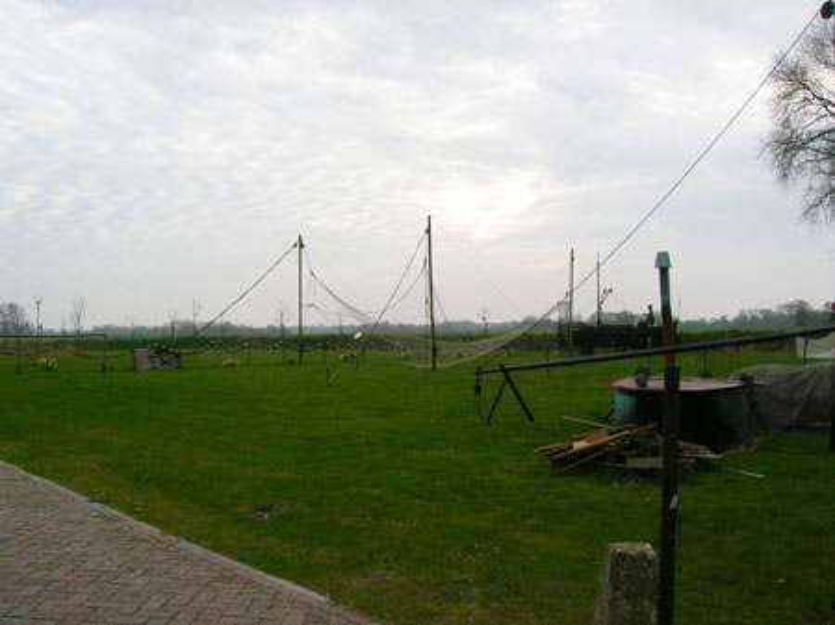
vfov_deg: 41.8
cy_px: 312
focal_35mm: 34
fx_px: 820
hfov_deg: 54.0
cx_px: 418
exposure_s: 1/116
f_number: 4.9
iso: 50
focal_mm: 5.7
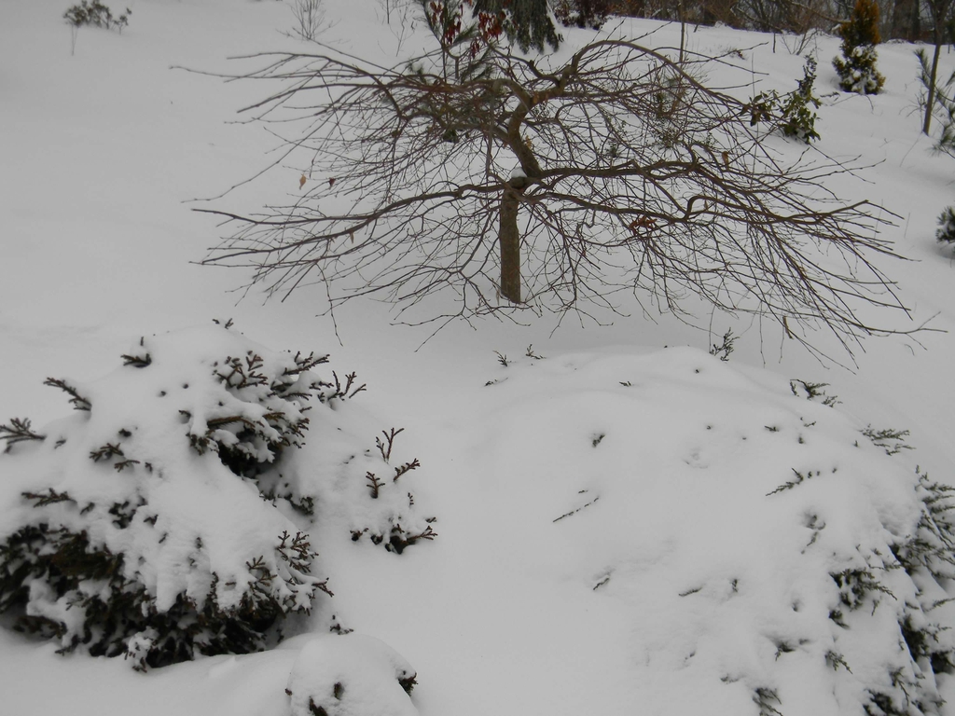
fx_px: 855
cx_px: 478
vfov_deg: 45.4
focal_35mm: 31
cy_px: 358
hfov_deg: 58.4
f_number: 3.8
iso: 80
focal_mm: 7.3
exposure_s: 1/135
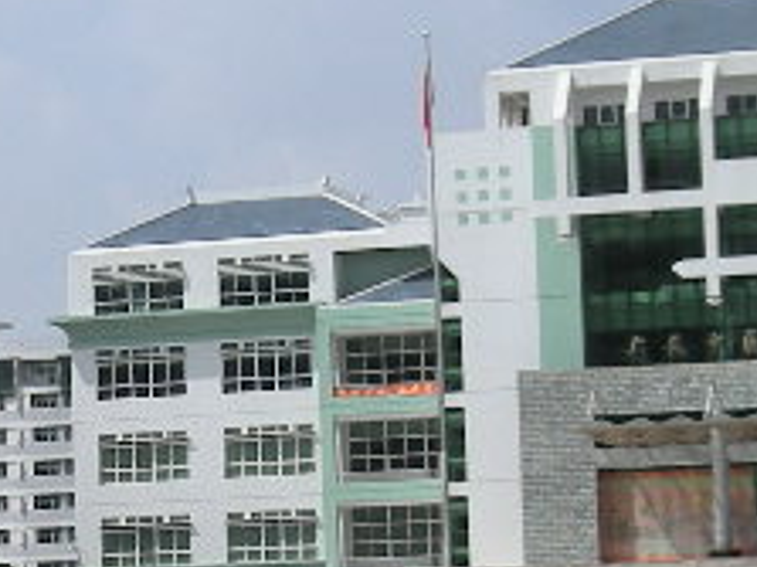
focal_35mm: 161
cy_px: 418
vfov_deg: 9.2
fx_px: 3519
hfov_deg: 12.2
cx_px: 24
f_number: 5.7
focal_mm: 5.7
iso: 50
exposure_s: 1/358
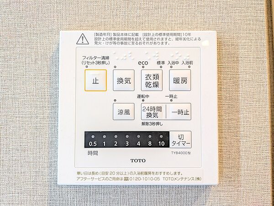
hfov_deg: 71.6
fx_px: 190
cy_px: 103
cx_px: 137
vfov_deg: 56.8
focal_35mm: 24
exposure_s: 1/50
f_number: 1.7
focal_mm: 4.53
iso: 114
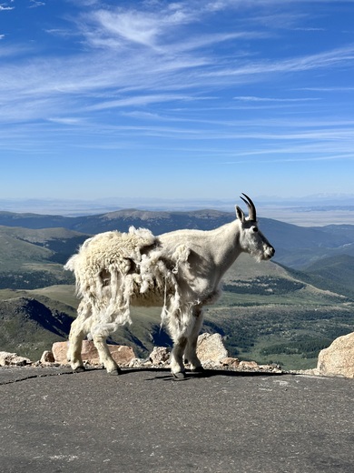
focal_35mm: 48
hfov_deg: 30.3
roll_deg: -1.5
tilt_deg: -2.1
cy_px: 236
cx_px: 177
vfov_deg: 39.7
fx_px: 654
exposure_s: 1/5848
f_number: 1.78
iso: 64
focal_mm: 6.86
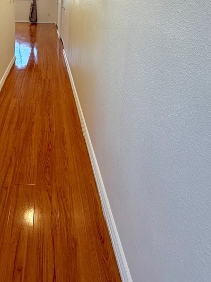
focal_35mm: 27
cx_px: 46
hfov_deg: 48.8
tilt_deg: -7.1
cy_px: 19
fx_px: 220
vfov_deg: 55.0
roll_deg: -1.2
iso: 250
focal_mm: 2.22
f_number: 2.2
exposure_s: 1/120
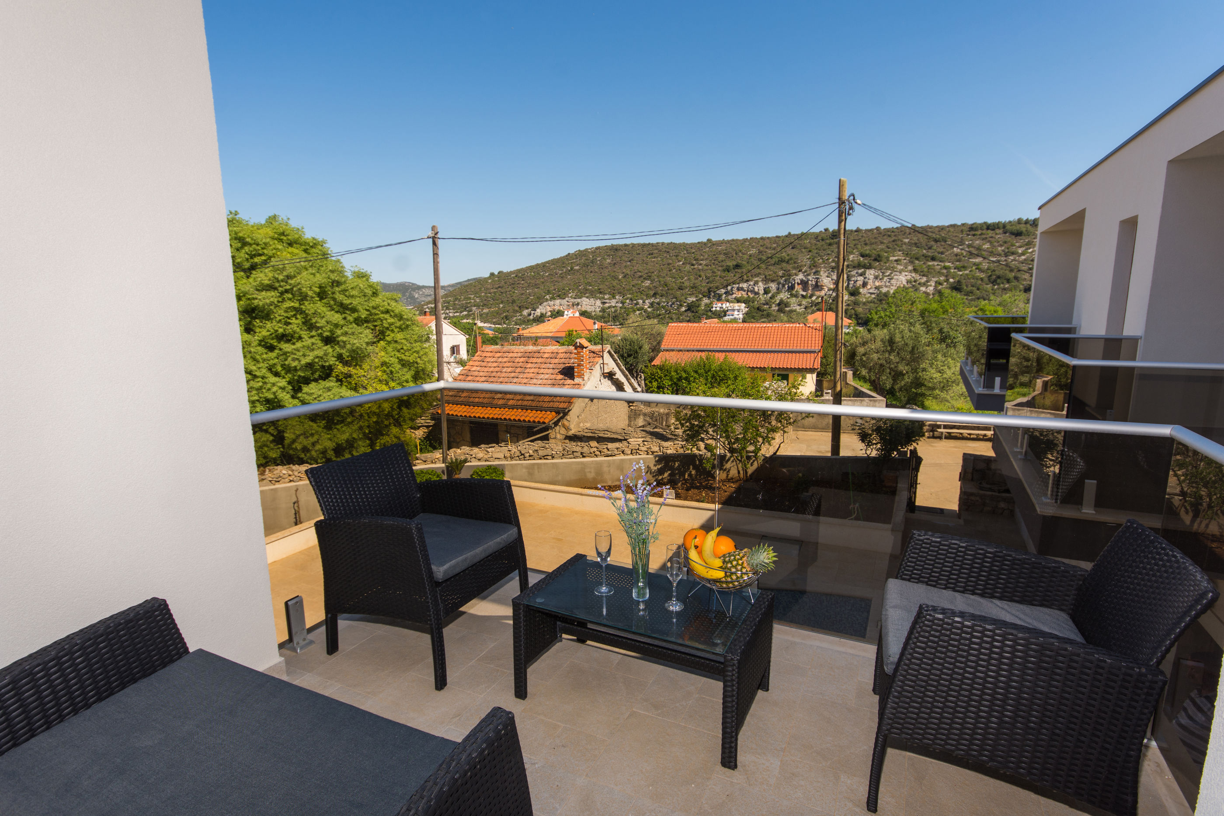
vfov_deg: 67.4
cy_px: 408
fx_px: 612
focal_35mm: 18
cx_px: 612
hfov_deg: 90.0
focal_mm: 12
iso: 100
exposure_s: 1/250
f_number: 9
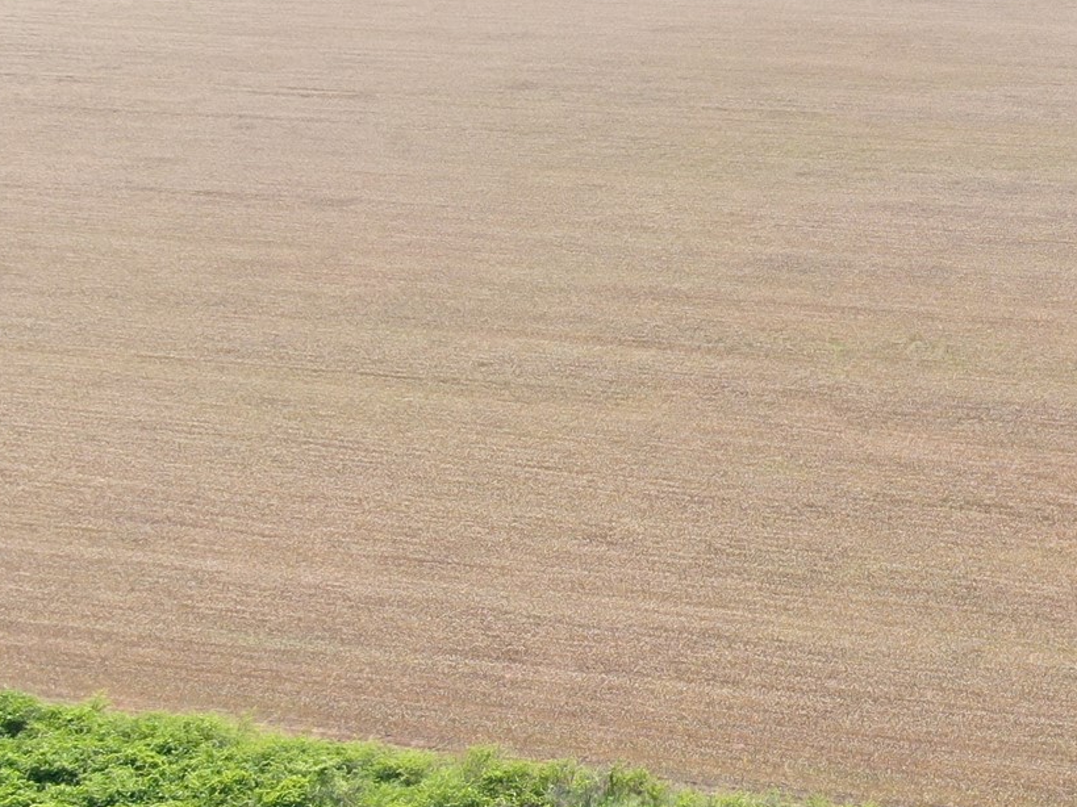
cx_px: 1101
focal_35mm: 60
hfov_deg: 29.8
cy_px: 485
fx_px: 1866
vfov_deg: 24.4
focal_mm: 4.39
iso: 100
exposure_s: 1/400
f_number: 2.8
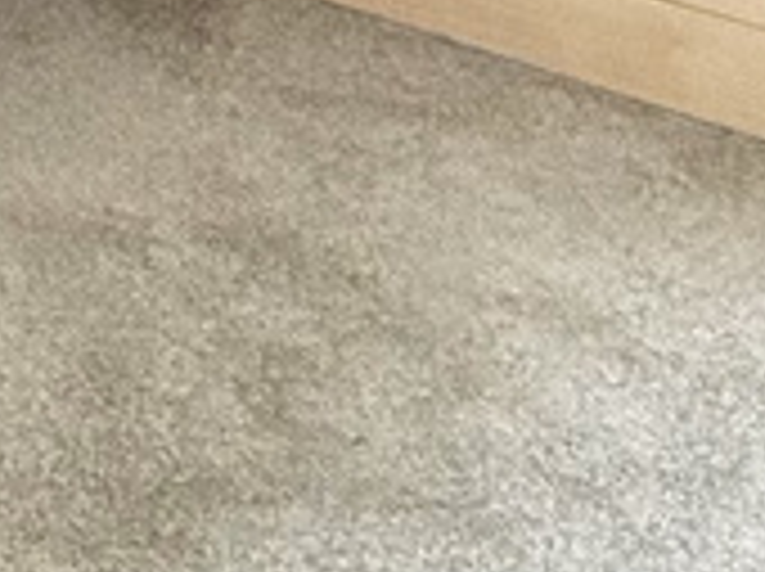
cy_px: -991
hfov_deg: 14.3
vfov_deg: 10.6
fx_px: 2428
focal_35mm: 110
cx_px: -853
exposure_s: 1/99
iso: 80
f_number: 2.2
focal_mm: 2.22
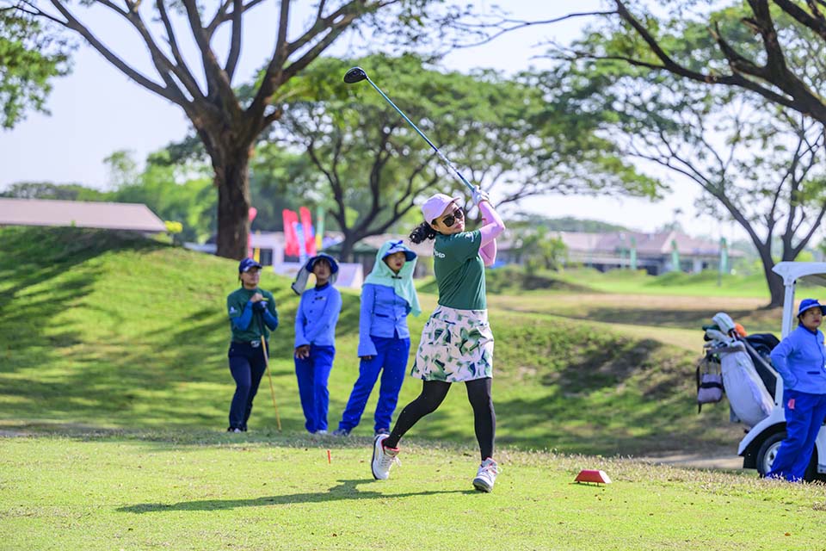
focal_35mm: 83
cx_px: 413
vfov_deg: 16.5
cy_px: 276
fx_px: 1904
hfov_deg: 24.5
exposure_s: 1/10000
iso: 800
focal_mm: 83
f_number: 2.8
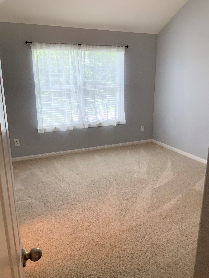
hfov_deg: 48.2
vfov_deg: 61.7
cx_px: 104
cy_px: 139
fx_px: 233
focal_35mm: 29
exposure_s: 1/120
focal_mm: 3
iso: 64
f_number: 1.8
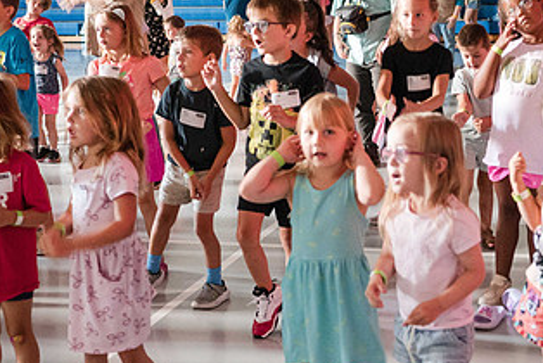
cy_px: 206
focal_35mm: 69
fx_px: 1042
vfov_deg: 19.8
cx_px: 391
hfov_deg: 28.9
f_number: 2.8
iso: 11400
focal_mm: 35
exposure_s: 1/60
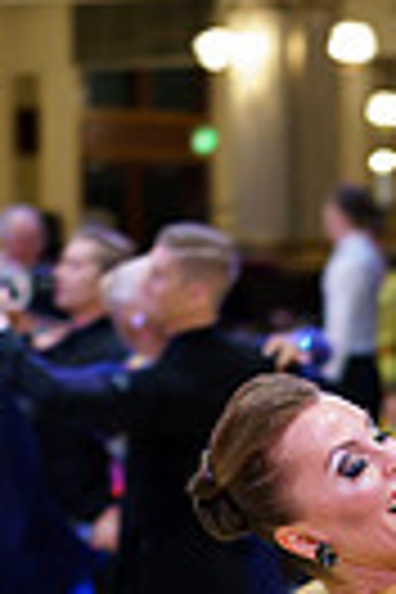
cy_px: 927
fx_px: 3927
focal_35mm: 238
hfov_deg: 5.7
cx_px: 644
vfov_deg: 8.4
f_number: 2.8
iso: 2000
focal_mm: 70
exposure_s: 1/200
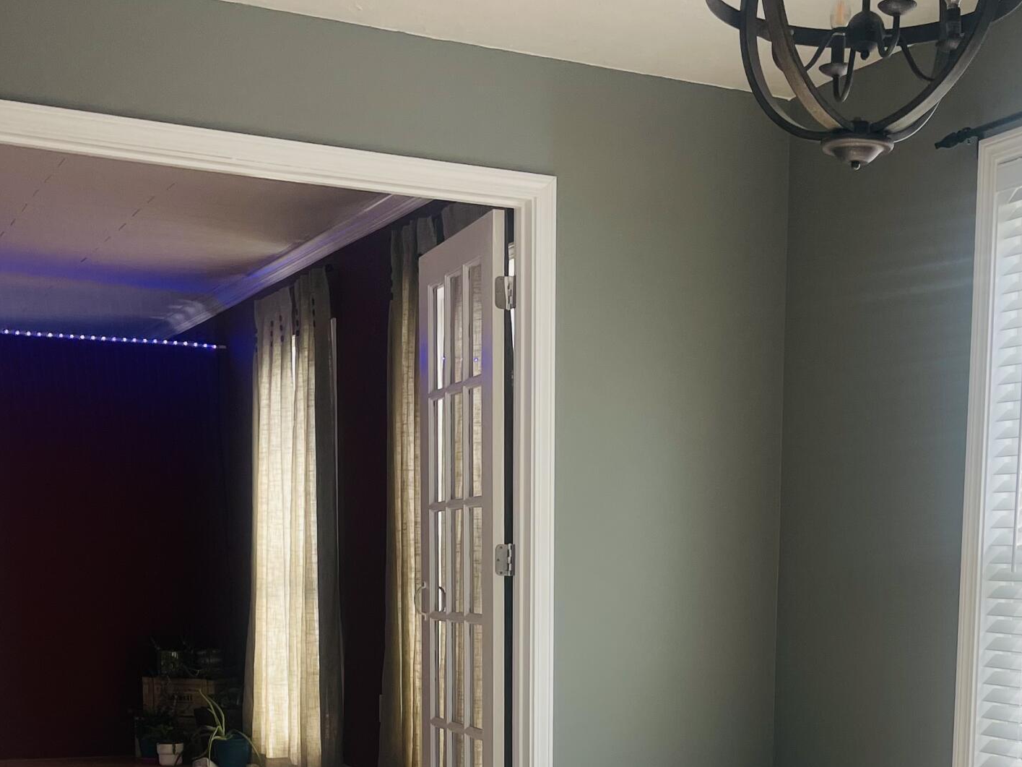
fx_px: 1565
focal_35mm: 53
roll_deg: -0.7
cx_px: 573
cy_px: 778
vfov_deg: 26.0
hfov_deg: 36.1
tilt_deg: -7.6
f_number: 1.6
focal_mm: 5.1
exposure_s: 1/121
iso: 50
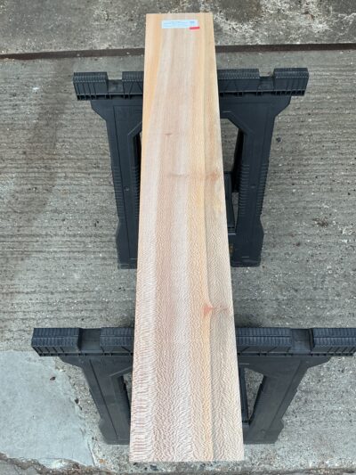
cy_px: 238
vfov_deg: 61.6
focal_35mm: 29
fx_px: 397
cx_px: 178
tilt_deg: -64.8
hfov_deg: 48.2
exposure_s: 1/120
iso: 20
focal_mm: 3
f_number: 1.8
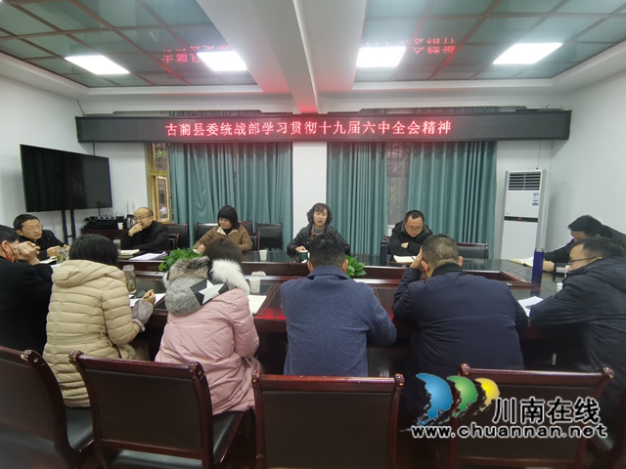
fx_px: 307
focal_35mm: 17
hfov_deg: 91.0
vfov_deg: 74.7
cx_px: 313
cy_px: 234
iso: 160
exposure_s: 1/33.3
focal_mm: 2.26
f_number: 2.2
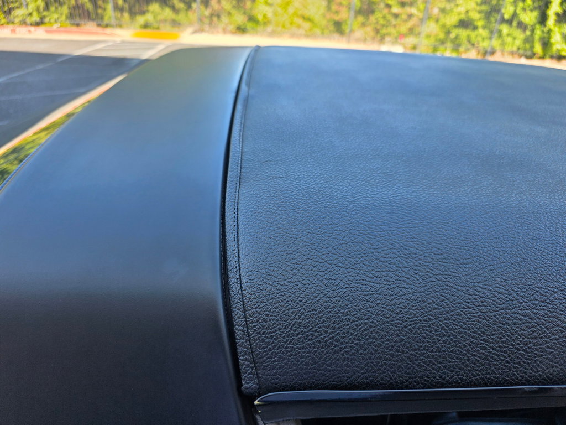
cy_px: 212
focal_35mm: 23
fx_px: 376
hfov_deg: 73.9
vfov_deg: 58.9
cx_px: 283
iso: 32
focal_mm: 6.3
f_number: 1.7
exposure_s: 1/359
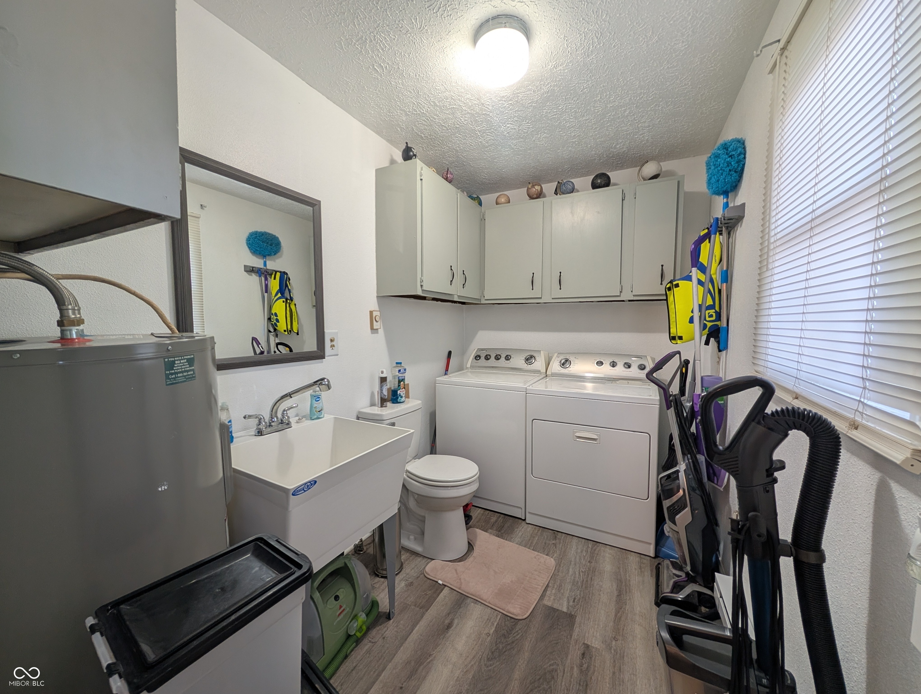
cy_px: 347
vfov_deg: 94.6
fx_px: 320
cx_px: 460
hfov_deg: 110.5
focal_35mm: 12
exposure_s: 1/40
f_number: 1.7
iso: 50
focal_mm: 2.02
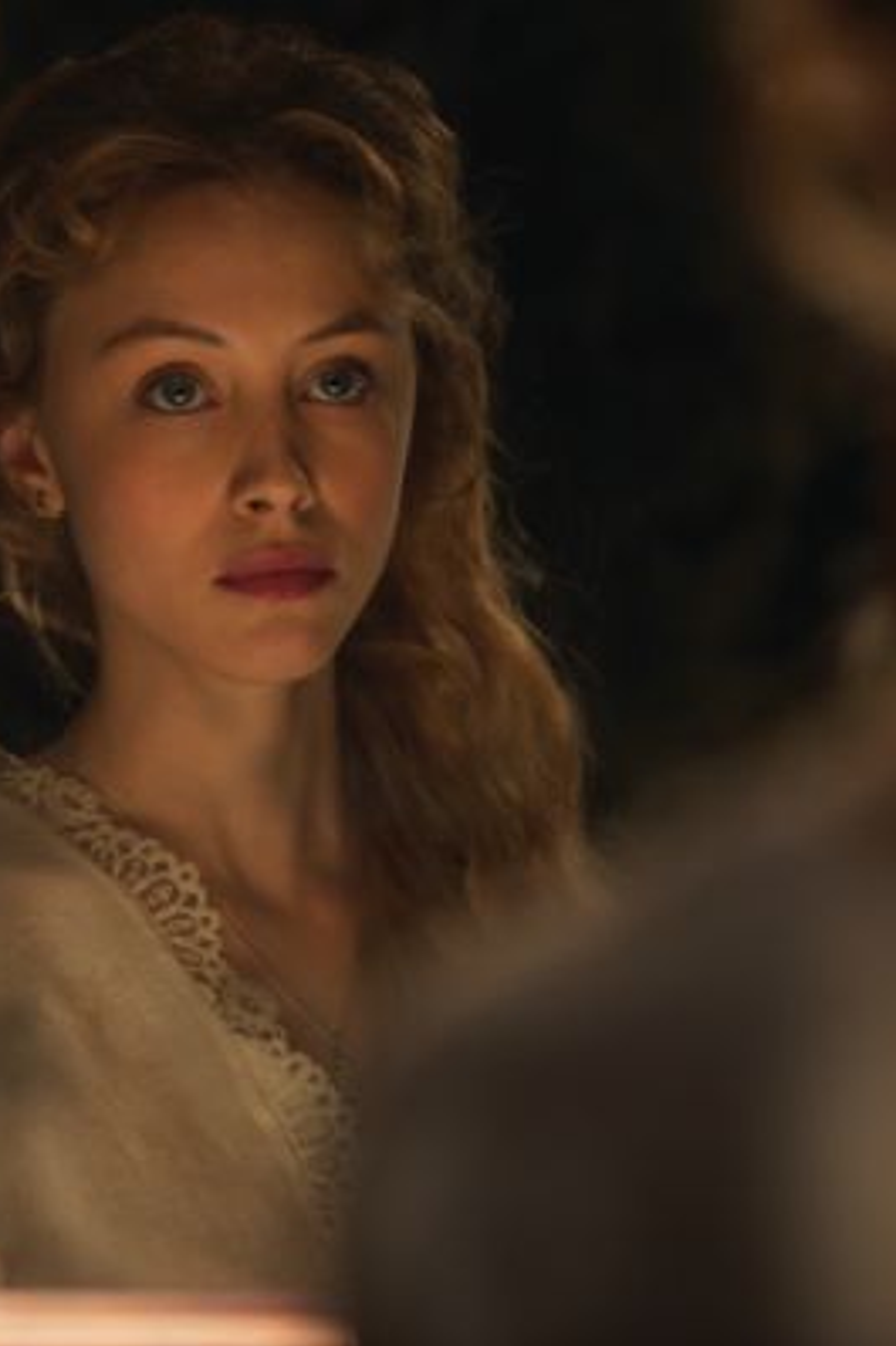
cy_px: 673
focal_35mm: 249
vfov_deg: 8.3
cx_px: 294
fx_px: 9303
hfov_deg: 5.5
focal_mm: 165
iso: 1600
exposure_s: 1/160
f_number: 2.8
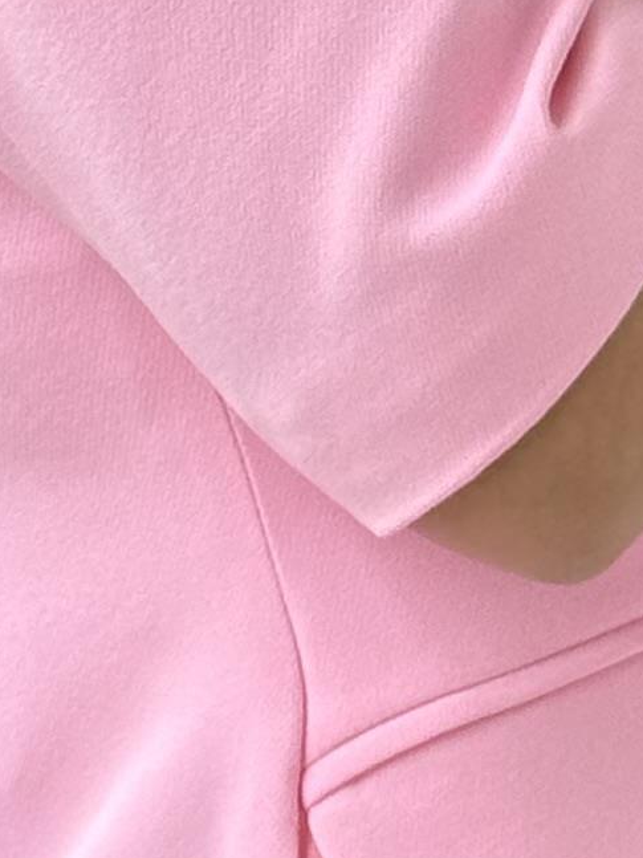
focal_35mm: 299
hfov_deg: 5.0
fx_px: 7408
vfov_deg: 6.6
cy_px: -36
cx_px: 280
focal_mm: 6.76
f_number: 1.78
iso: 100
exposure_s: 1/363
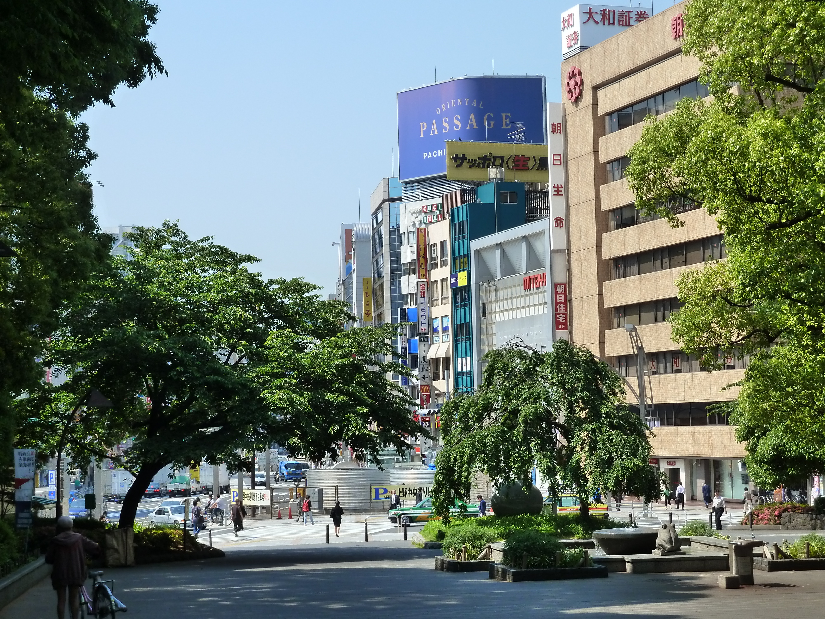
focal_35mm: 72
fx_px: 1716
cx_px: 412
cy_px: 310
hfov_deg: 27.0
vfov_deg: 20.4
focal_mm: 11.9
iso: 200
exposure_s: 1/400
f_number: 4.5
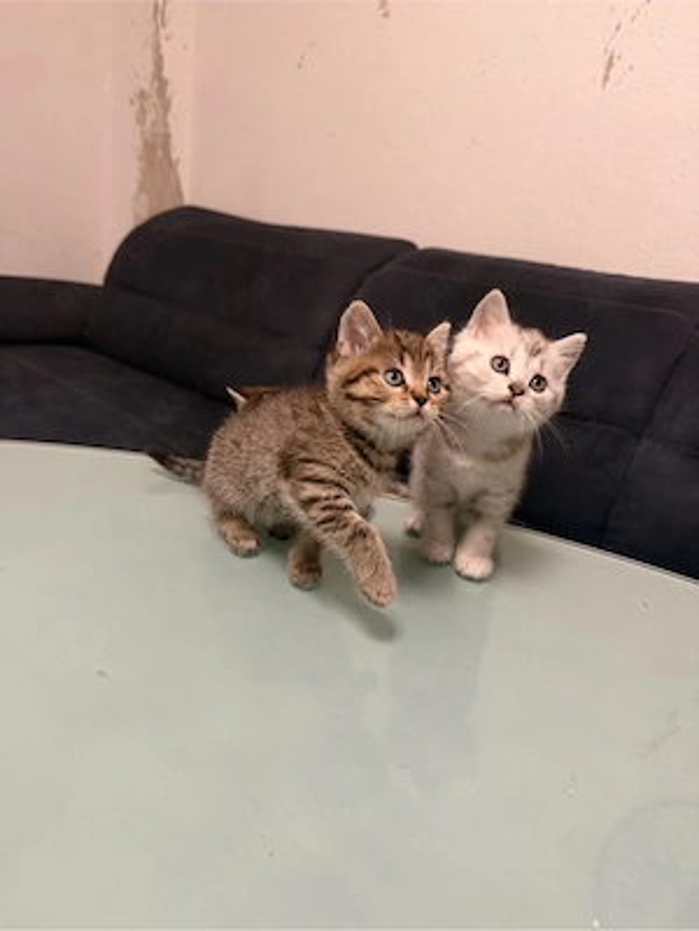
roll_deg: -7.7
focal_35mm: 24
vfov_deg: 71.6
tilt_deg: -18.9
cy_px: 466
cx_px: 350
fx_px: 646
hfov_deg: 56.8
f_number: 1.78
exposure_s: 1/50
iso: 200
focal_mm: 6.76
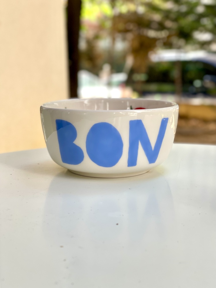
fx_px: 433
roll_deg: -0.2
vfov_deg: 36.8
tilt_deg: -8.5
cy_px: 144
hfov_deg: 28.0
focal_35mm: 52
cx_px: 108
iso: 25
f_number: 2
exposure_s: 1/145
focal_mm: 6
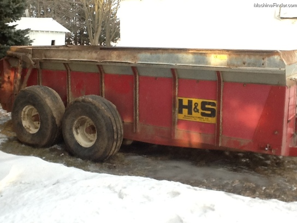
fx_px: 378
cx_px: 148
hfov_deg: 42.9
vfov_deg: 32.9
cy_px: 112
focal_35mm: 44
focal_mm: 2.03
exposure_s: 1/120
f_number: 2.4
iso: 50
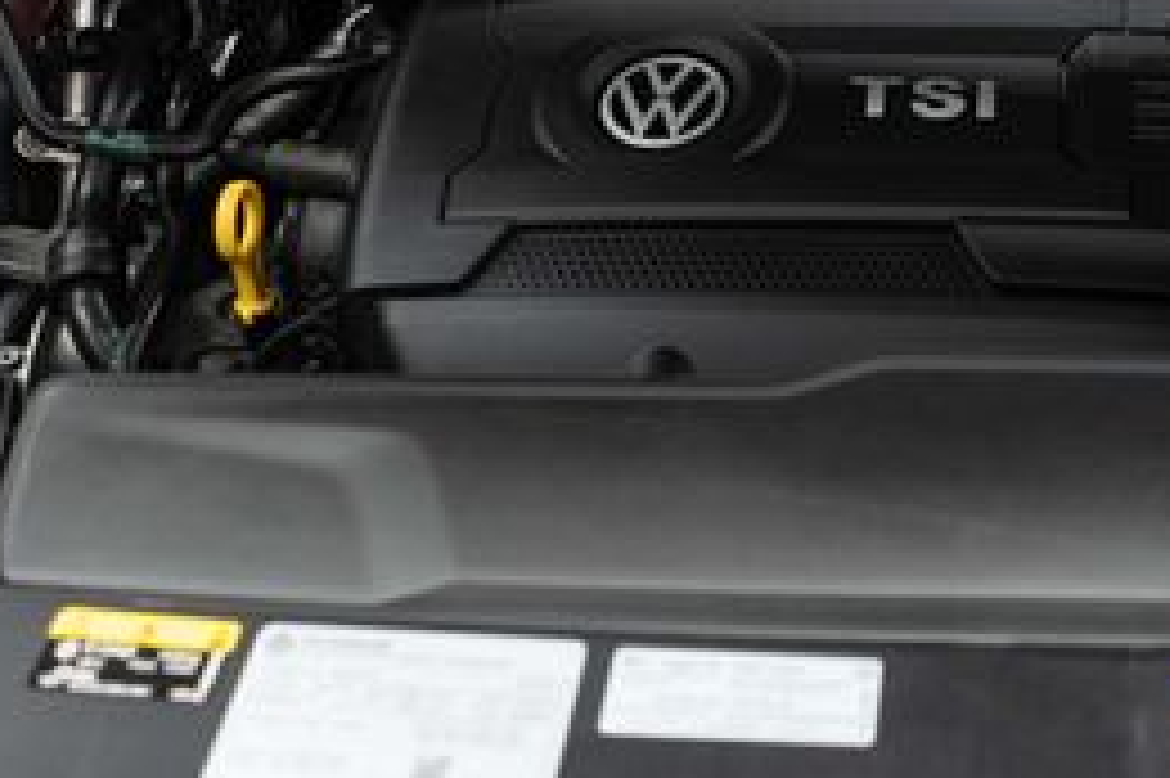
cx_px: 1022
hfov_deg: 28.3
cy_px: -119
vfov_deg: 18.8
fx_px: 2241
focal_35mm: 69
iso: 640
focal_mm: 28
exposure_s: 1/40
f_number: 3.2
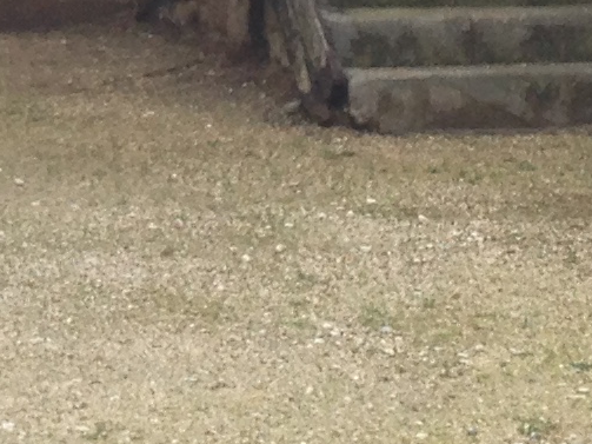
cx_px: 99
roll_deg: +0.5
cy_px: -495
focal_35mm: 214
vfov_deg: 6.7
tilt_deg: +2.6
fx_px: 3659
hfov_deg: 9.2
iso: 50
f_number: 2.4
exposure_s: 1/390
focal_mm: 4.12
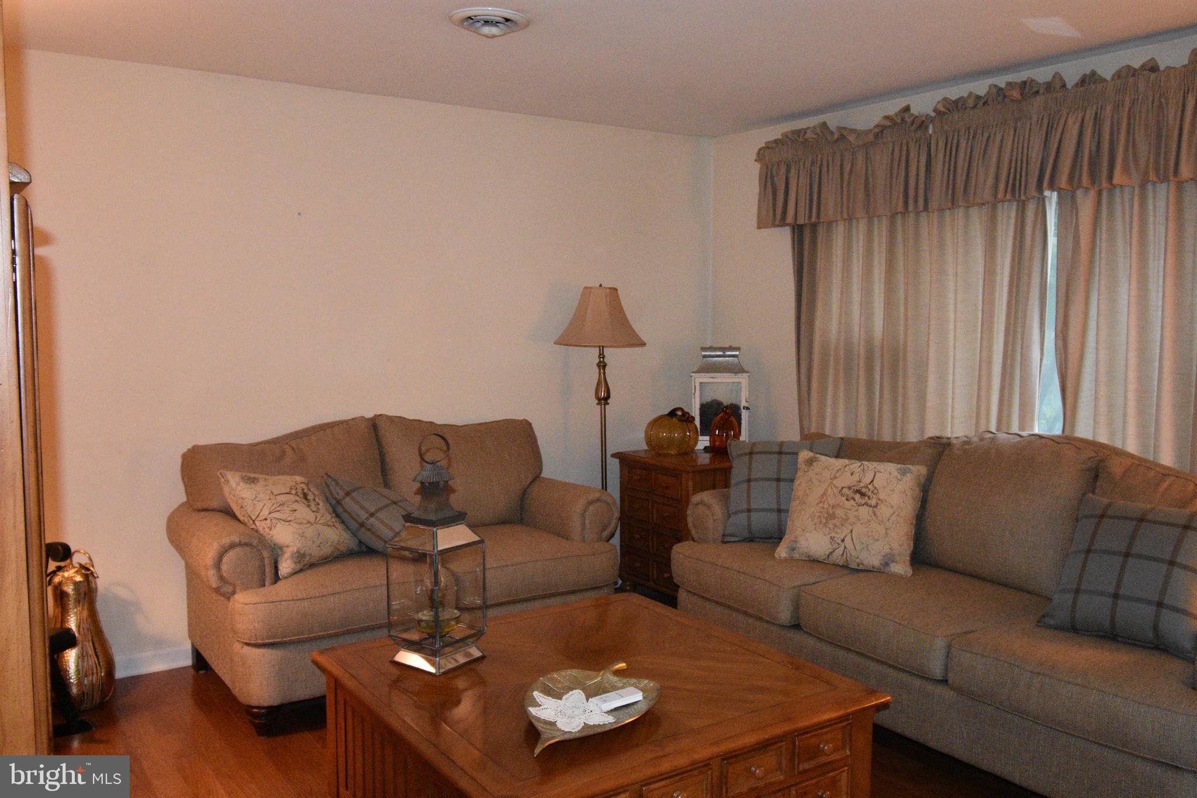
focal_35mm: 30
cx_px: 598
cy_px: 399
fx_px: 997
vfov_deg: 43.6
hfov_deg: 61.9
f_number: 5.6
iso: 6400
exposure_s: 1/60
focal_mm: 20
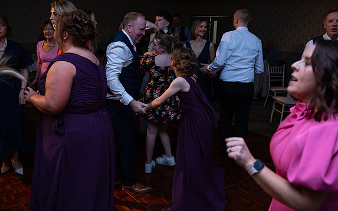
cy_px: 99
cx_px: 170
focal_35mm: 33
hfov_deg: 58.1
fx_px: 304
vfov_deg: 38.3
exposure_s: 1/160
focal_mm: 32
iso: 1000
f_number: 3.5
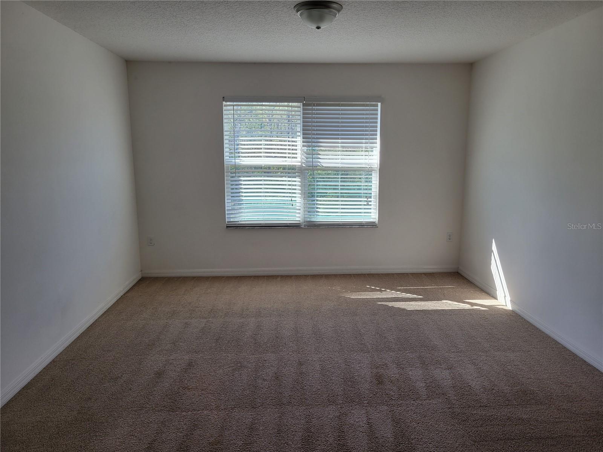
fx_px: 453
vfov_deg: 53.1
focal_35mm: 26
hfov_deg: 67.3
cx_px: 302
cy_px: 226
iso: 40
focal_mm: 5.4
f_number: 1.8
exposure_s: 1/192
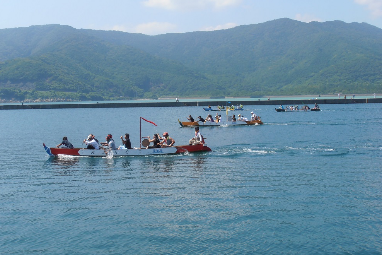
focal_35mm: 60
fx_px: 637
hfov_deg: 33.4
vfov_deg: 22.6
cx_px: 190
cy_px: 130
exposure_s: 1/640
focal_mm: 10.04
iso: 80
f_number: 4.5
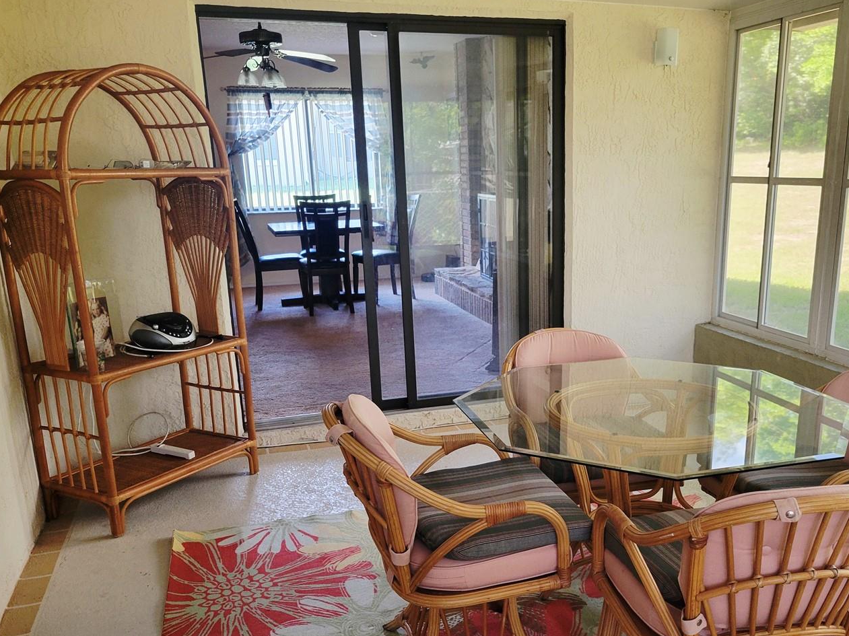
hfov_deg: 55.0
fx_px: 809
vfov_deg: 42.8
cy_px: 376
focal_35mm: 33
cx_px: 502
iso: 200
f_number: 1.8
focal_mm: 5.4
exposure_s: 1/120
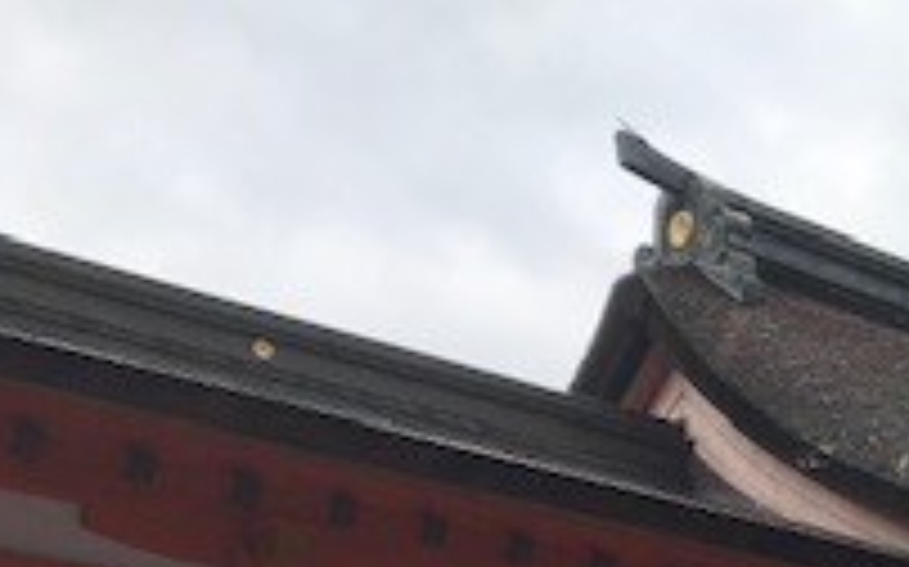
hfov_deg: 19.1
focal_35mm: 94
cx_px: 1395
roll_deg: +0.3
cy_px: 788
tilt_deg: +12.1
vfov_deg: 13.3
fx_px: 2327
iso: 20
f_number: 1.8
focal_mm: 3.99
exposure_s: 1/1681
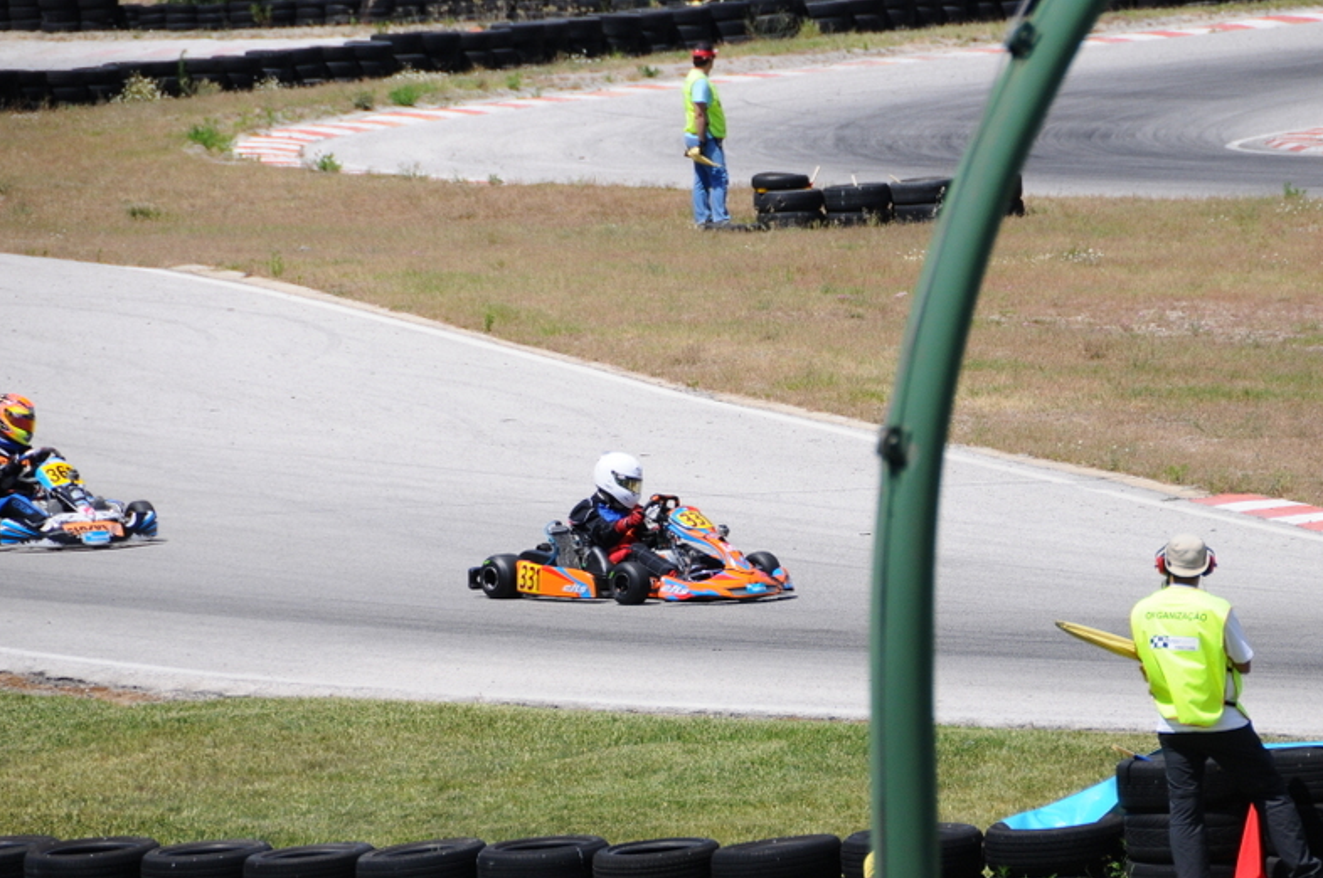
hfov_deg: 5.3
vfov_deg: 3.5
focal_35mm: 391
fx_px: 14351
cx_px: 736
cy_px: 501
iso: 400
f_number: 5.6
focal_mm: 200
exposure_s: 1/2000
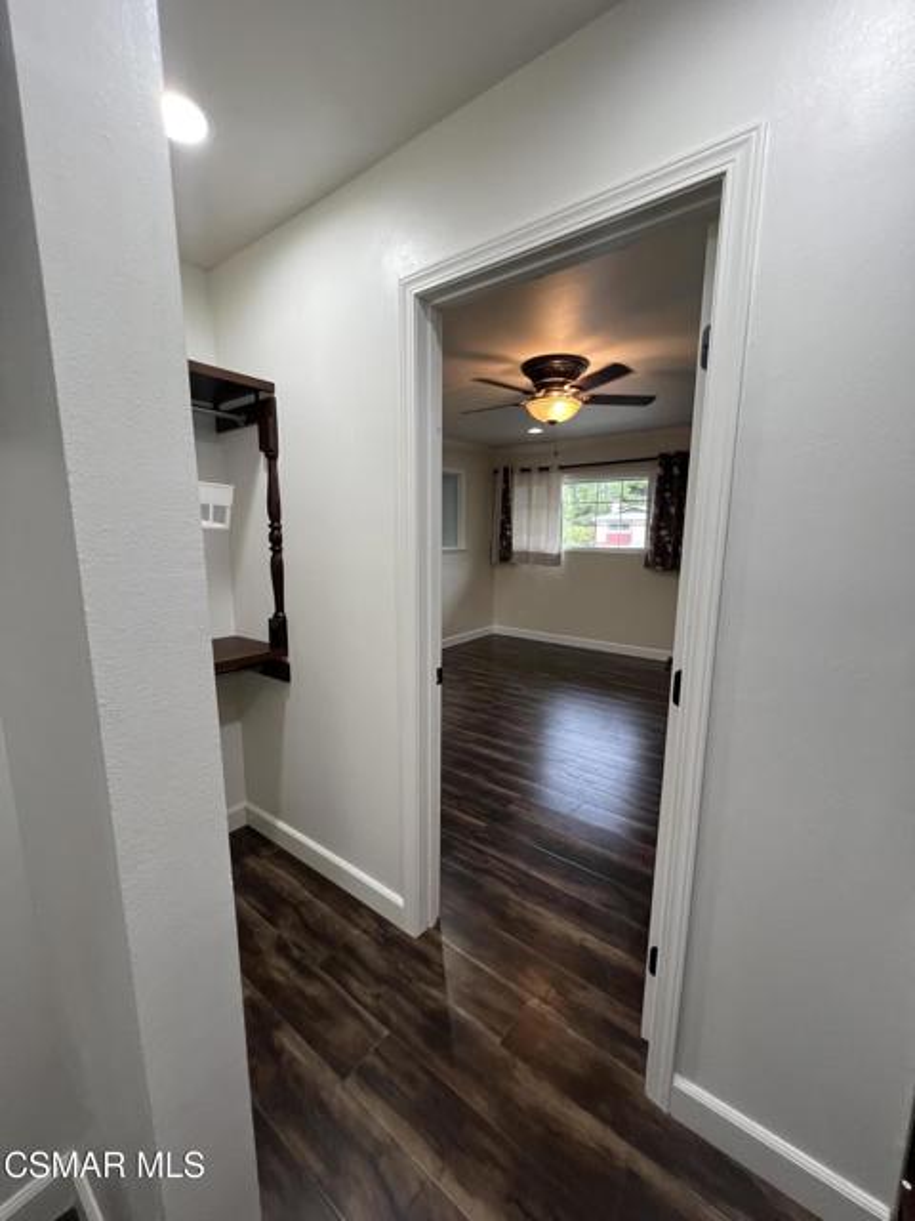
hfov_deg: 89.9
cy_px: 610
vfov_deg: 106.2
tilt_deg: -8.0
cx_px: 458
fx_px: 458
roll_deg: +0.8
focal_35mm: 13
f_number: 1.8
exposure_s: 1/120
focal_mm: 1.57
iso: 200
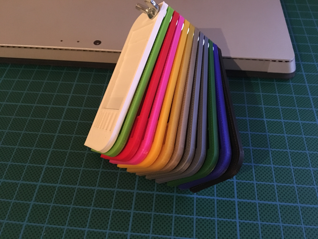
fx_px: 266
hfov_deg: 61.7
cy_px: 120
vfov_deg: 48.2
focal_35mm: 29
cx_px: 159
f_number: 2.2
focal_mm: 4.15
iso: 320
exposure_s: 1/17
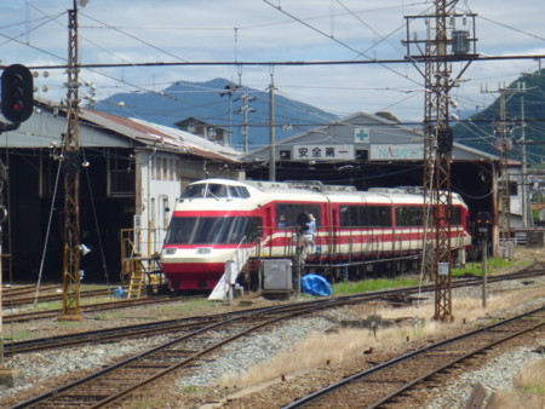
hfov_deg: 11.8
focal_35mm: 167
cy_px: 204
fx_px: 2631
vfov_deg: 8.9
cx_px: 272
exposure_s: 1/160
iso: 80
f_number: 7.1
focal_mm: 25.2
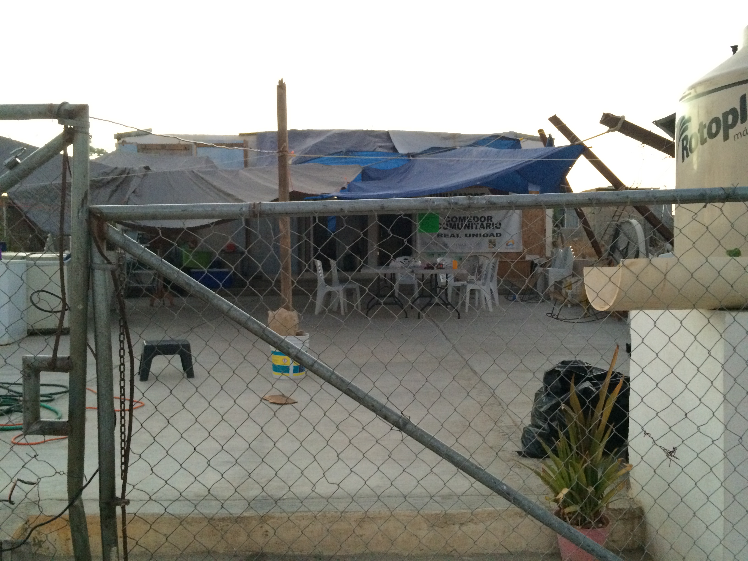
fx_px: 627
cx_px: 374
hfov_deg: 61.7
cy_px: 280
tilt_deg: -2.4
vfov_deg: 48.2
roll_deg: +0.6
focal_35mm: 29
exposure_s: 1/30
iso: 320
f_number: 2.2
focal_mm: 4.15
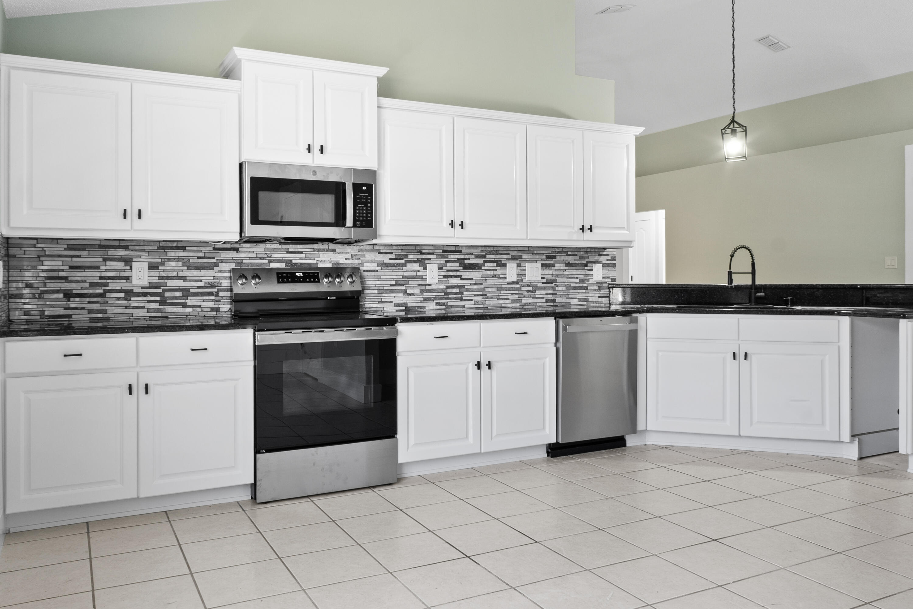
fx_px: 685
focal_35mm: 27
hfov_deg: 67.4
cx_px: 456
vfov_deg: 47.9
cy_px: 304
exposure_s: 1/5
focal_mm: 18
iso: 200
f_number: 8
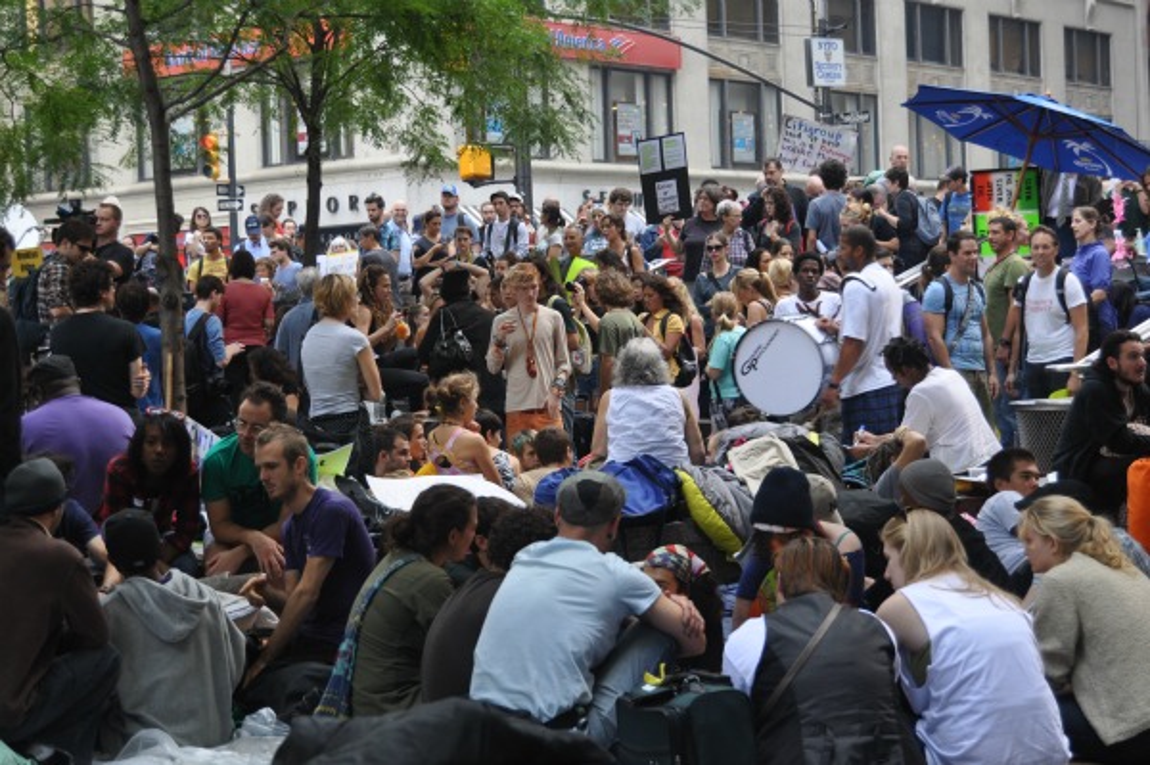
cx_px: 575
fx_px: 2298
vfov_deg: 18.9
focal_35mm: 72
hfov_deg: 28.1
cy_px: 382
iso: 450
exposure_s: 1/60
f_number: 5.3
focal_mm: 48
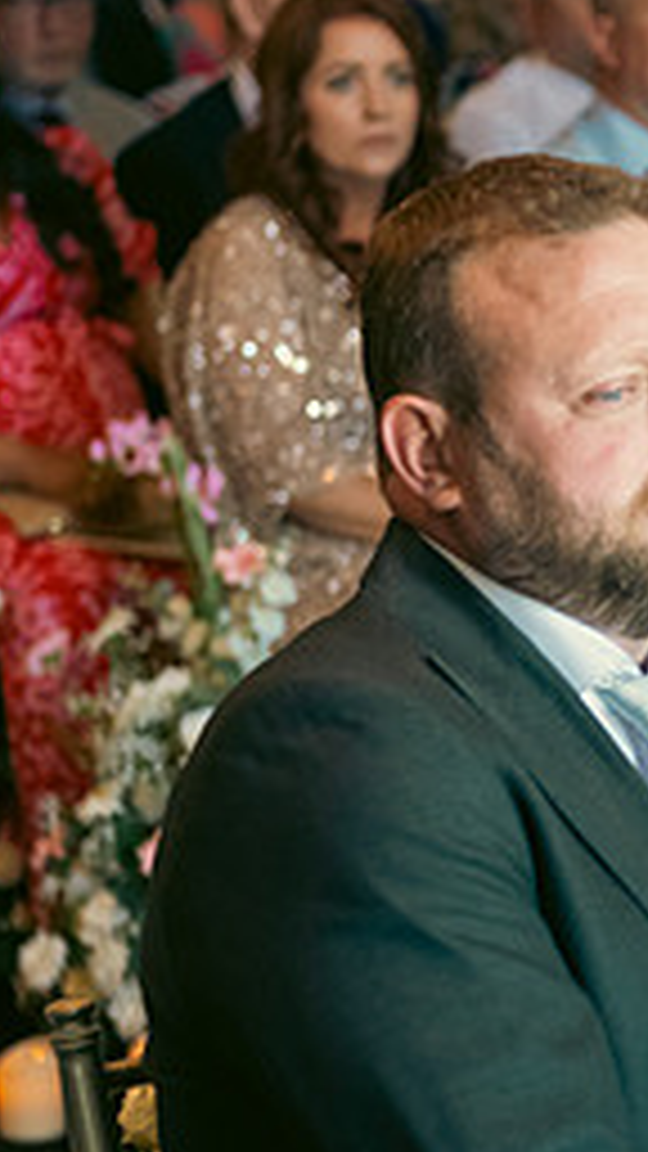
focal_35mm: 166
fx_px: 5071
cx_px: 774
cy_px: 560
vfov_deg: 13.0
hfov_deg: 7.3
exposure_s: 1/160
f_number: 3.5
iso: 1000
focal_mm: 70
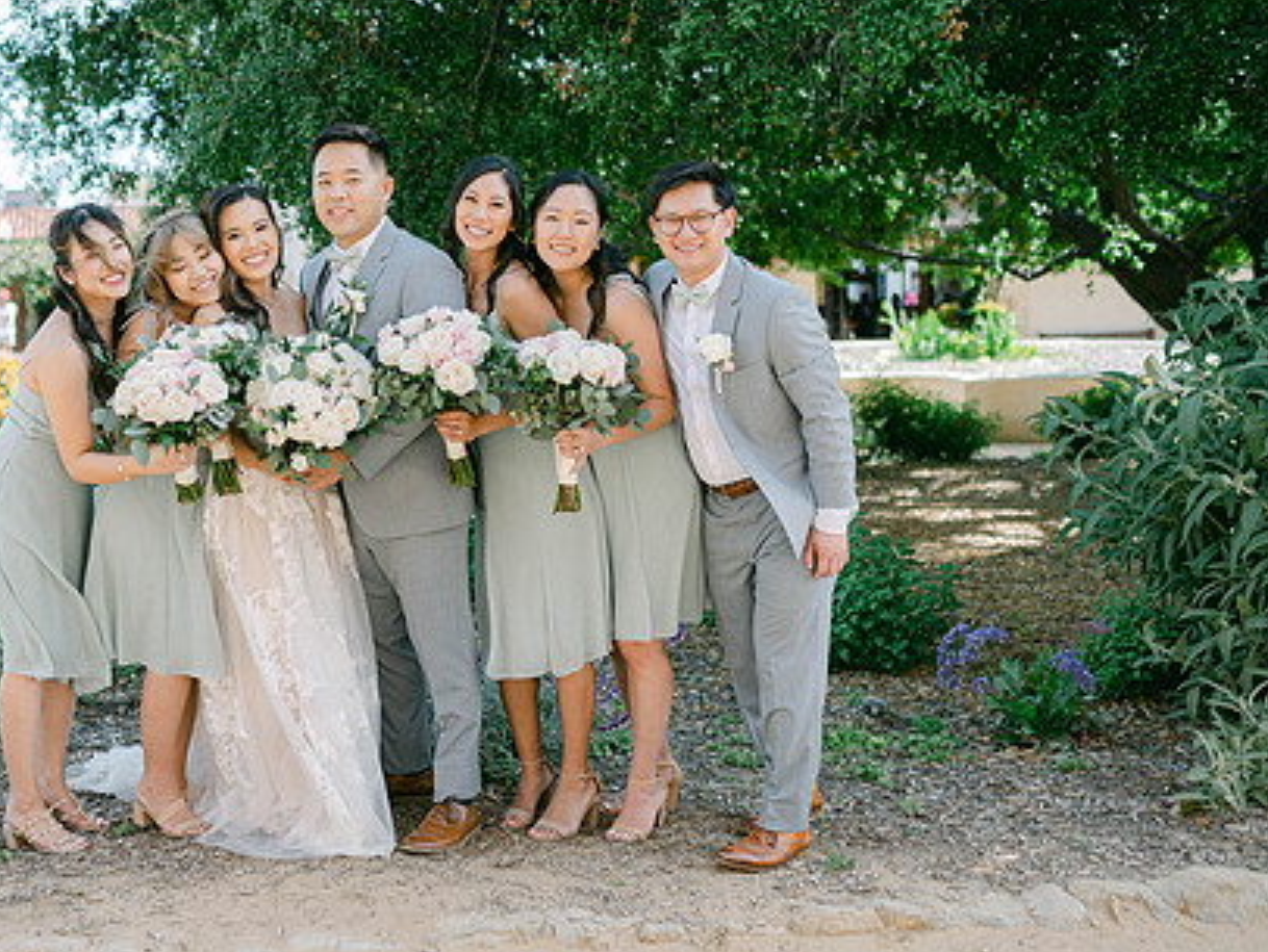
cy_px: 409
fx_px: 1759
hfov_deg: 39.0
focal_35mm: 48
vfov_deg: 30.3
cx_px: 394
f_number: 2
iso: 100
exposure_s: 1/1600
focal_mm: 35
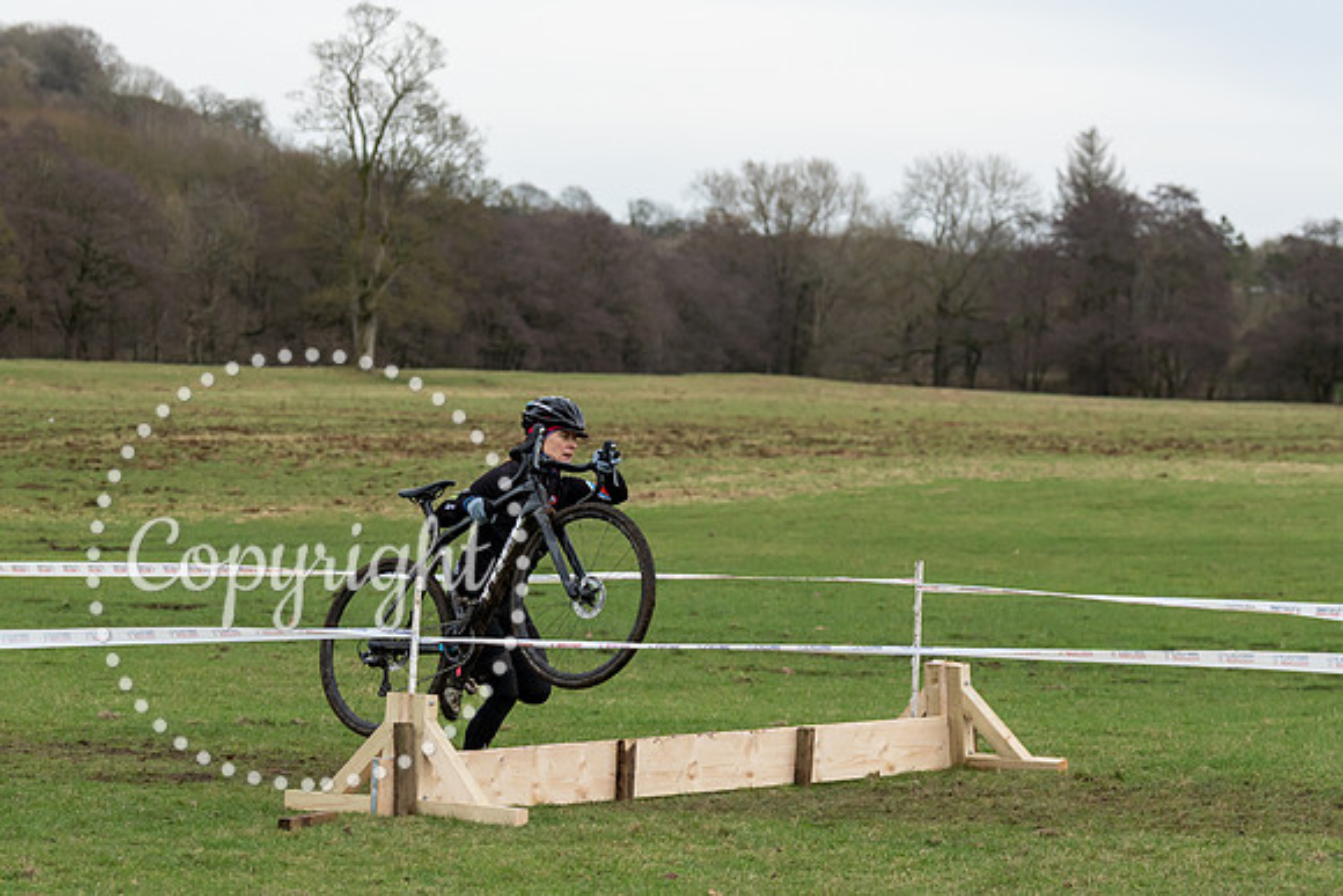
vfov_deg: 10.2
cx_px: 503
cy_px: 417
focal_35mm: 135
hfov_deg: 15.2
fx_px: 5028
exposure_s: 1/1000
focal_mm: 70
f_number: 3.5
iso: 640
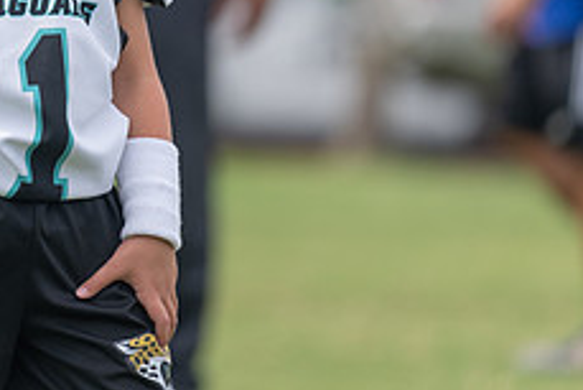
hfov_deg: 4.1
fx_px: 8199
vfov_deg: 2.7
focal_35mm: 506
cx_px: 25
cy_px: -14
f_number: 2.8
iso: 125
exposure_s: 1/1250
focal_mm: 200
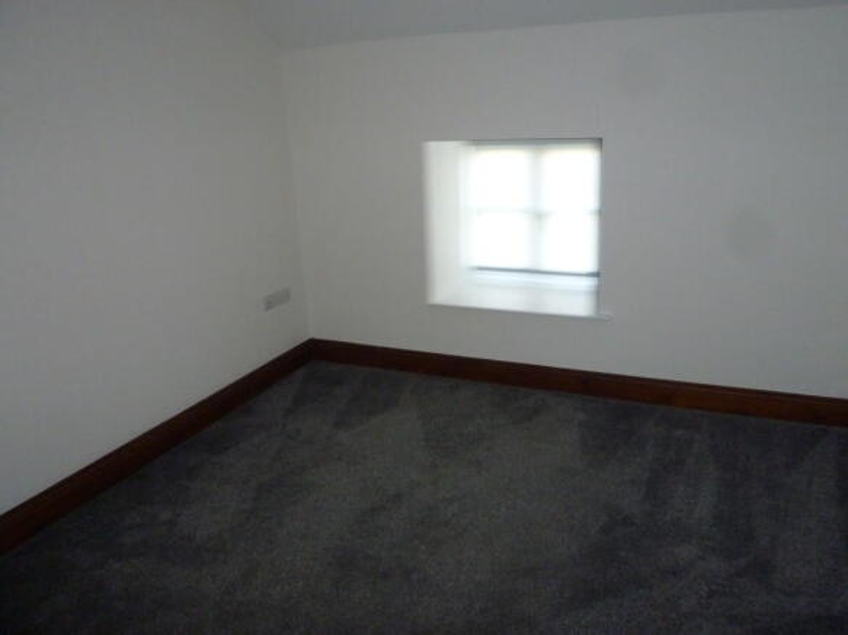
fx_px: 612
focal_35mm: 25
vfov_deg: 54.9
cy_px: 318
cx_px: 424
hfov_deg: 69.4
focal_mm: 4.5
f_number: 2.8
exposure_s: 1/30
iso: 400
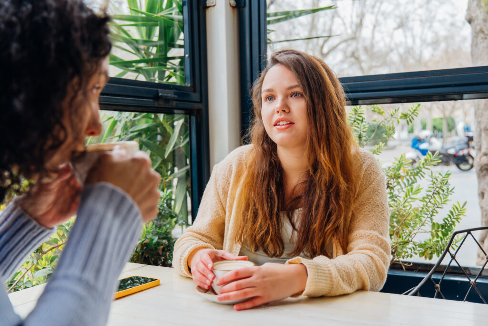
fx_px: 549
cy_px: 163
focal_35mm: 40
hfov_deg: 47.9
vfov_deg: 33.0
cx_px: 244
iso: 160
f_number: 2.8
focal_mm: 27
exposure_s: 1/160
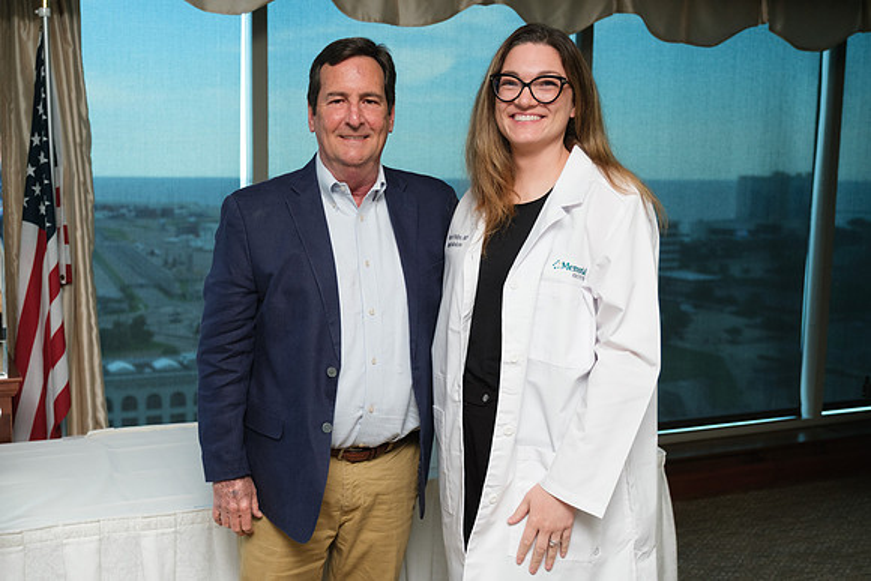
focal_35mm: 42
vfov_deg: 32.1
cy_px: 305
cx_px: 336
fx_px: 1011
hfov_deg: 46.3
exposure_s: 1/125
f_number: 2.8
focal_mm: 22.7
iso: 640
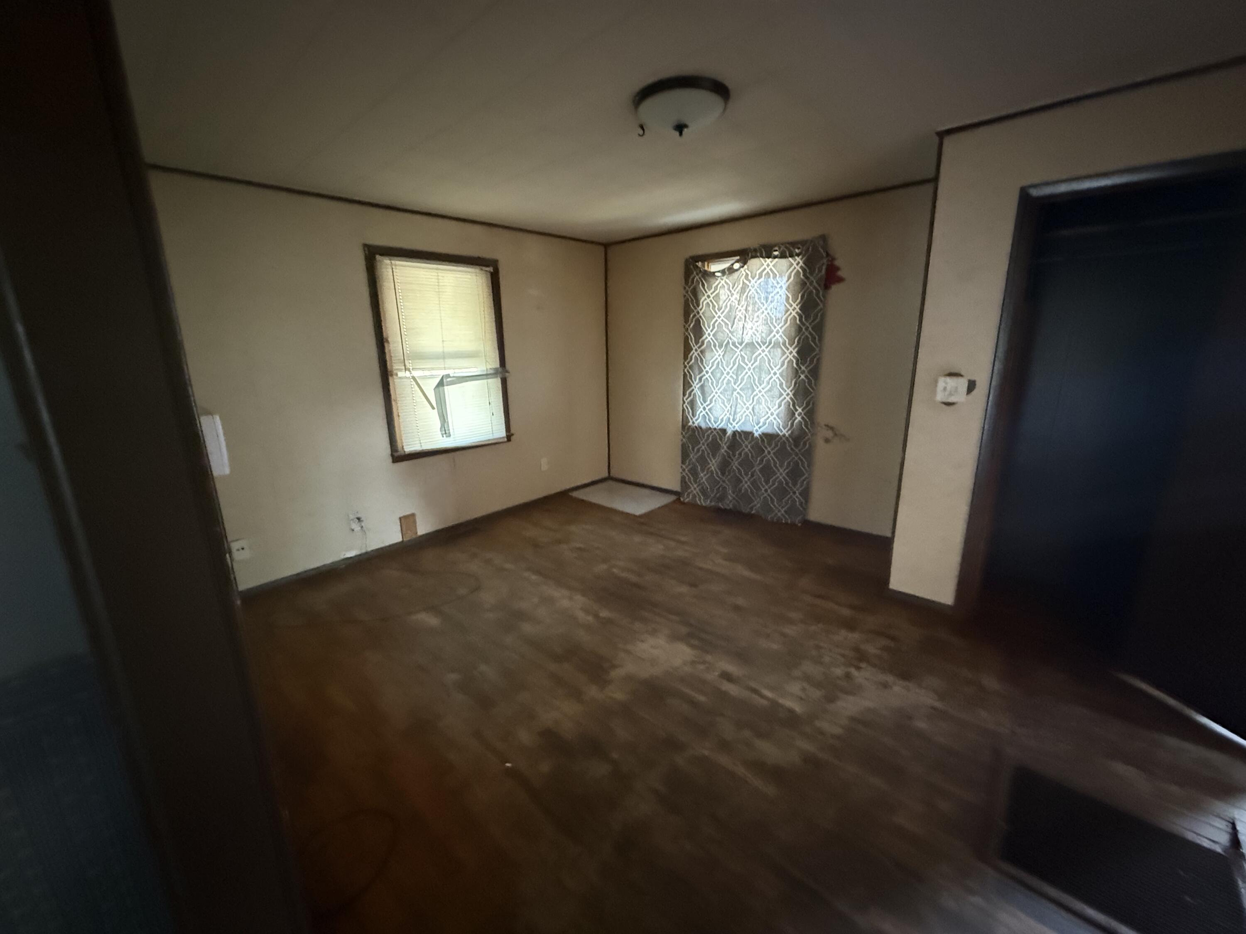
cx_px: 623
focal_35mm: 14
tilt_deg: -13.7
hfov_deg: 102.1
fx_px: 504
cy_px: 467
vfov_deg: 85.7
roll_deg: +2.7
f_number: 2.2
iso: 1600
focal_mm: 2.22
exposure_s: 1/42
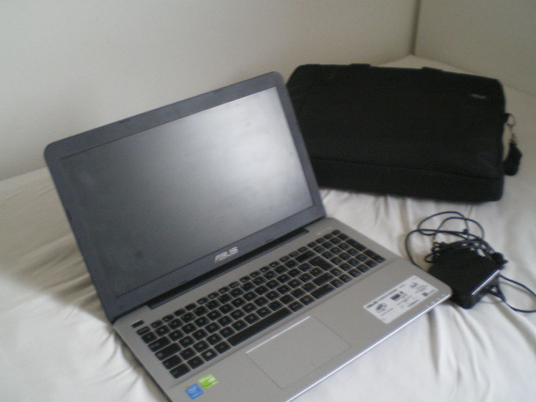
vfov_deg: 37.7
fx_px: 588
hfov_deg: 49.0
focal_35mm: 38
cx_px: 268
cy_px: 201
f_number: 3.1
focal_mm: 6.3
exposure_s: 1/4
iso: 400
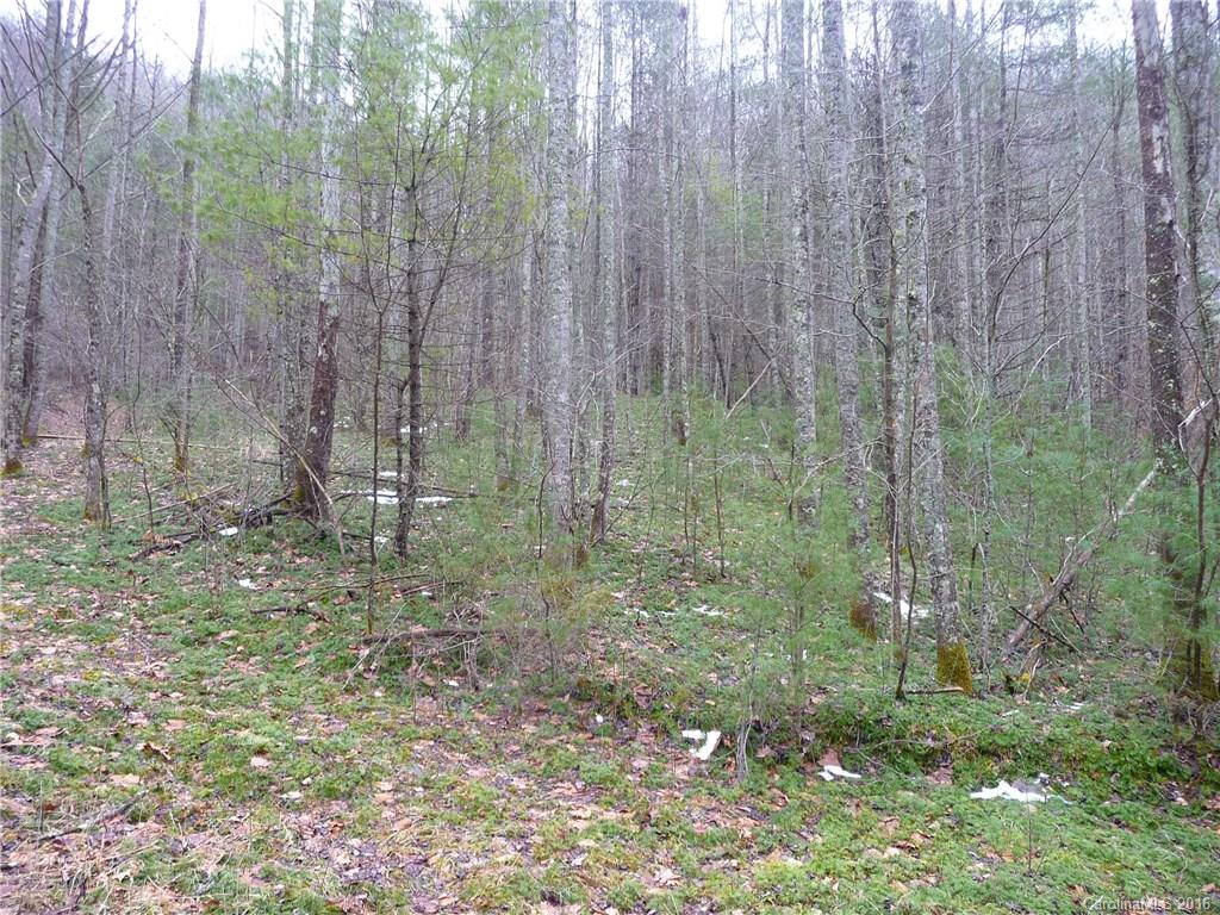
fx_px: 987
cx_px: 610
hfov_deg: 63.4
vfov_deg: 49.7
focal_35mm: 28
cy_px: 458
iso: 100
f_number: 3.3
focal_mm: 4.7
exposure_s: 1/30
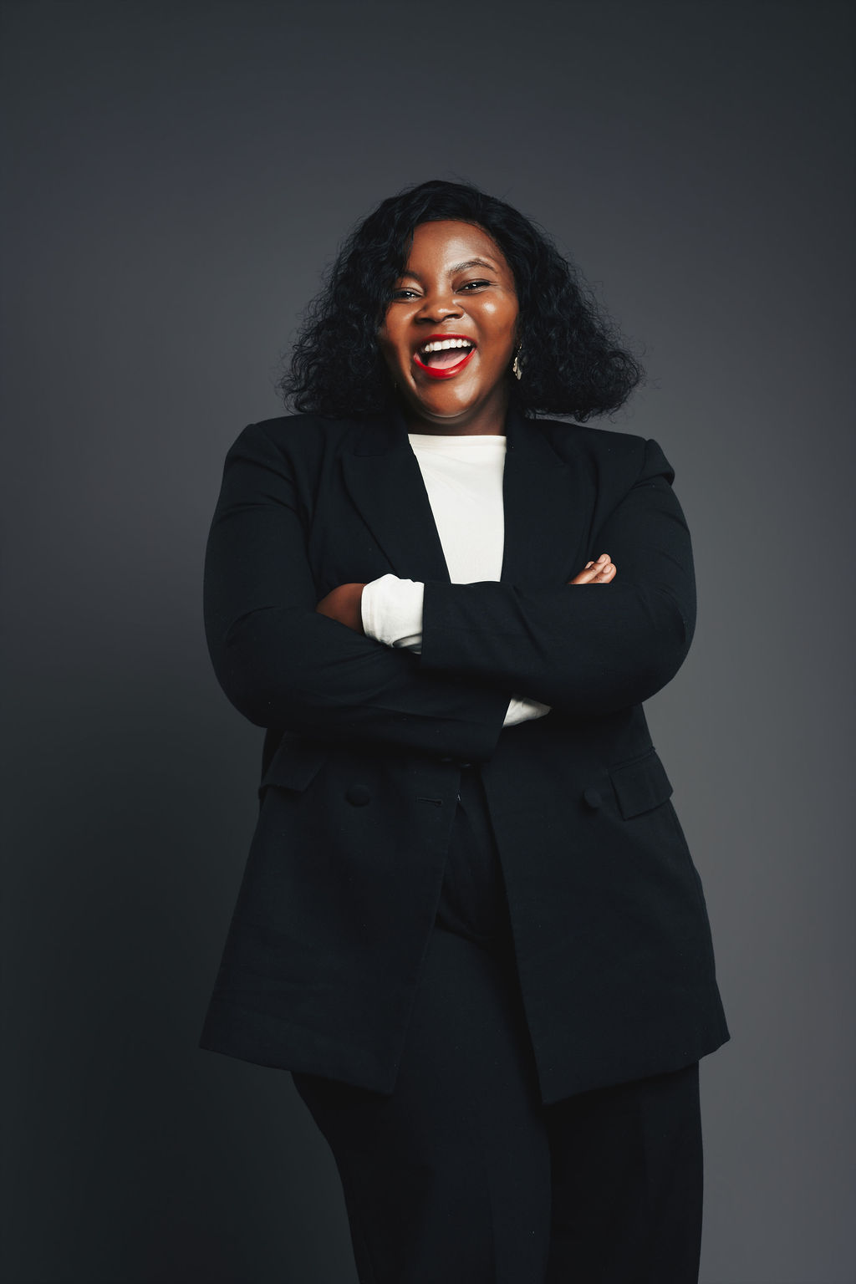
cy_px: 642
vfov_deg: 23.9
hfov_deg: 16.1
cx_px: 428
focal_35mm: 85
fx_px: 3031
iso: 125
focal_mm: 85
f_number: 9
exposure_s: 1/100
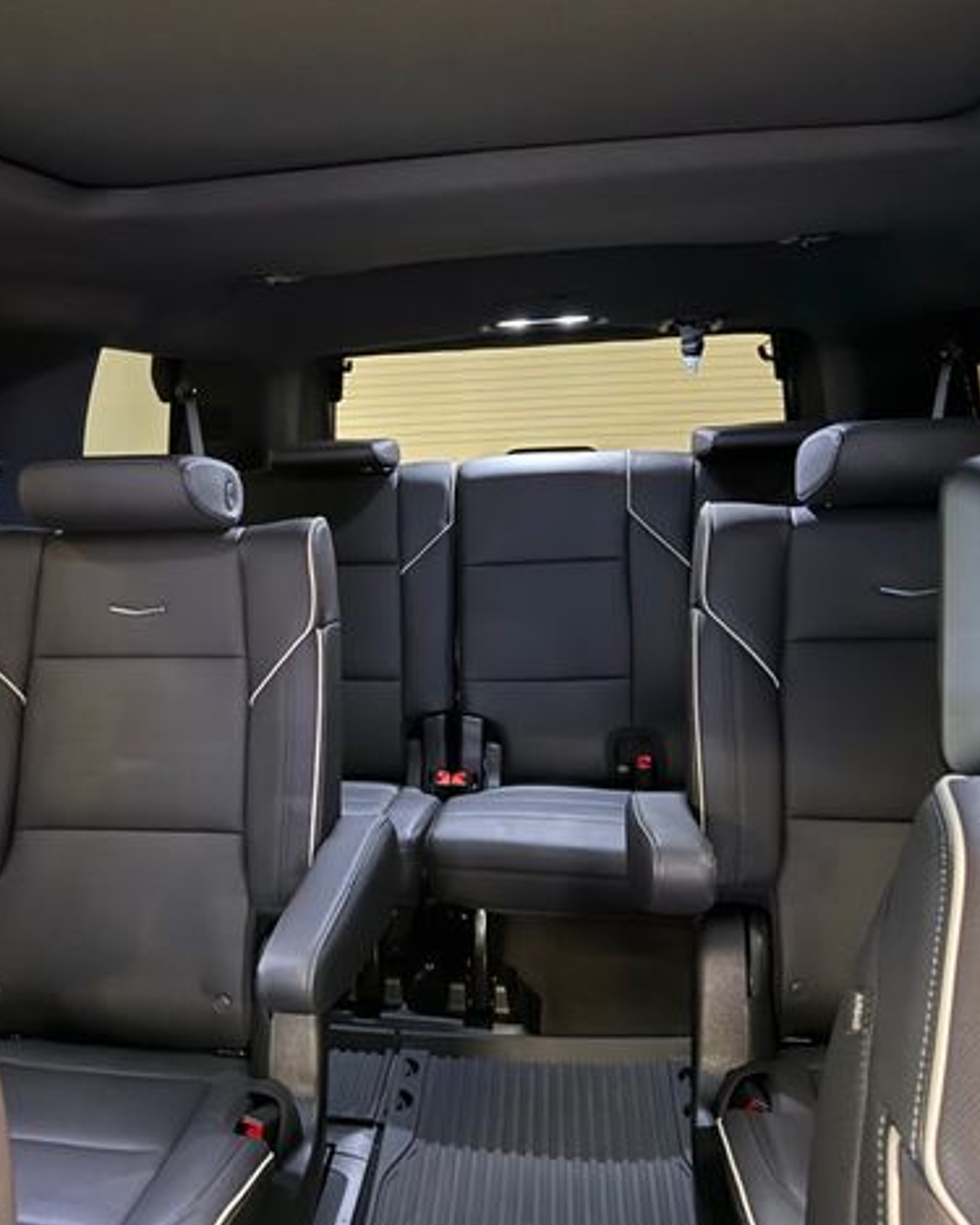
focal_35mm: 32
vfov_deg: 55.7
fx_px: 1161
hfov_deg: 45.2
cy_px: 616
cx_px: 337
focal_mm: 6.76
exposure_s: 1/12
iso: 1000
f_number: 1.78
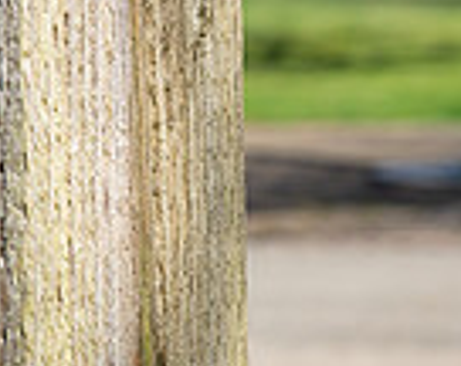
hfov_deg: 7.7
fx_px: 3279
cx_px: -478
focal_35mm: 241
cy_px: -80
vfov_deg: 6.4
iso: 160
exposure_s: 1/250
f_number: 9
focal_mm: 60
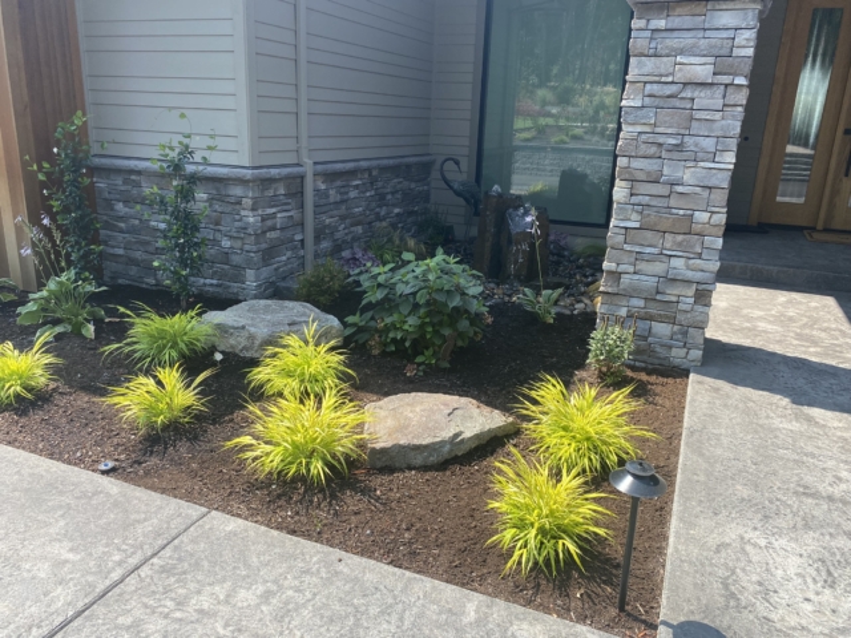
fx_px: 639
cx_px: 426
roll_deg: -0.2
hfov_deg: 67.3
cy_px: 319
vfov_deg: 53.1
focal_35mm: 26
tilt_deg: -13.7
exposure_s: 1/912
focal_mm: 4.25
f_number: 1.8
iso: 32
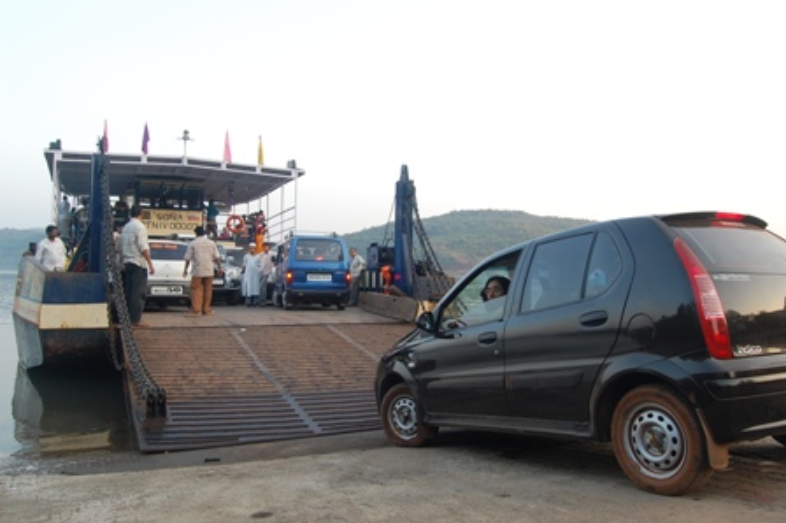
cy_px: 262
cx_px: 393
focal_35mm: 27
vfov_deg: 47.9
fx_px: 589
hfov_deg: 67.4
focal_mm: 18
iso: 400
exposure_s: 1/50
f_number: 8
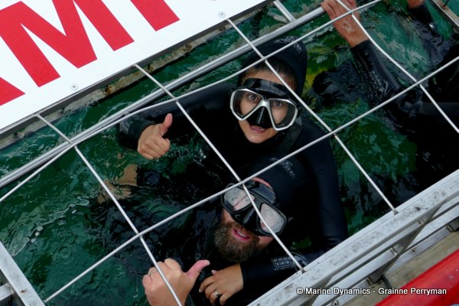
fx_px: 625
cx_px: 230
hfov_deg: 40.3
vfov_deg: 27.5
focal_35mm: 49
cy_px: 153
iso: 125
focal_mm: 17.83
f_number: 3.3
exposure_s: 1/500
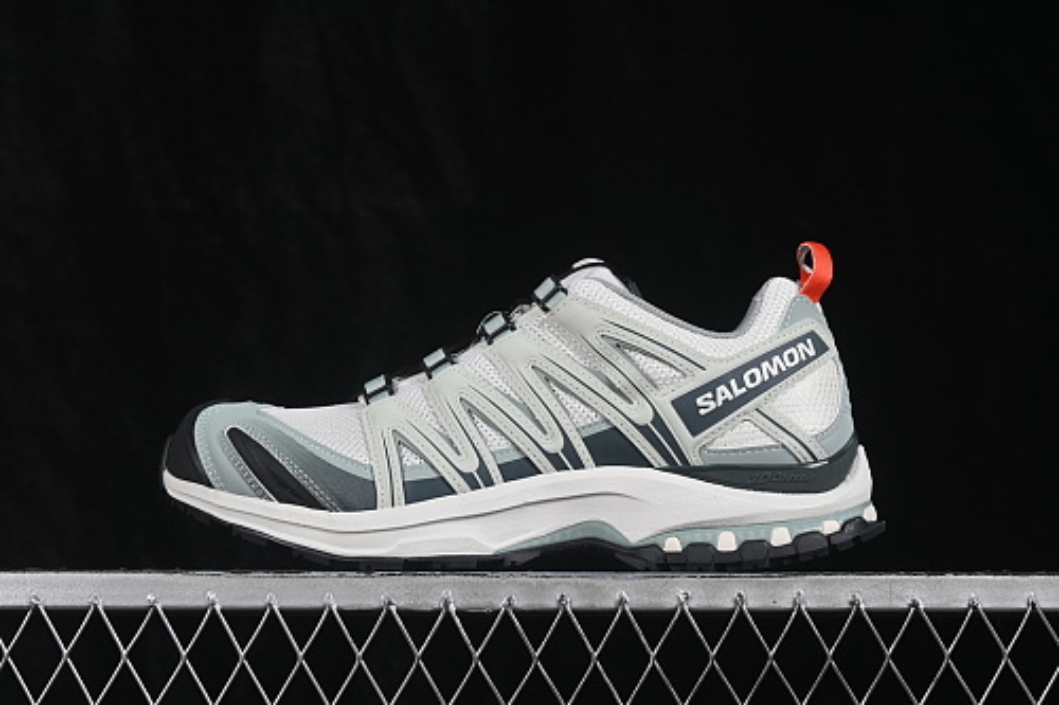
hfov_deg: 27.0
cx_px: 530
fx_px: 2205
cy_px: 352
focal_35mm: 75
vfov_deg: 18.2
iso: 160
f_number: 8
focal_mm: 50
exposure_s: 1/80
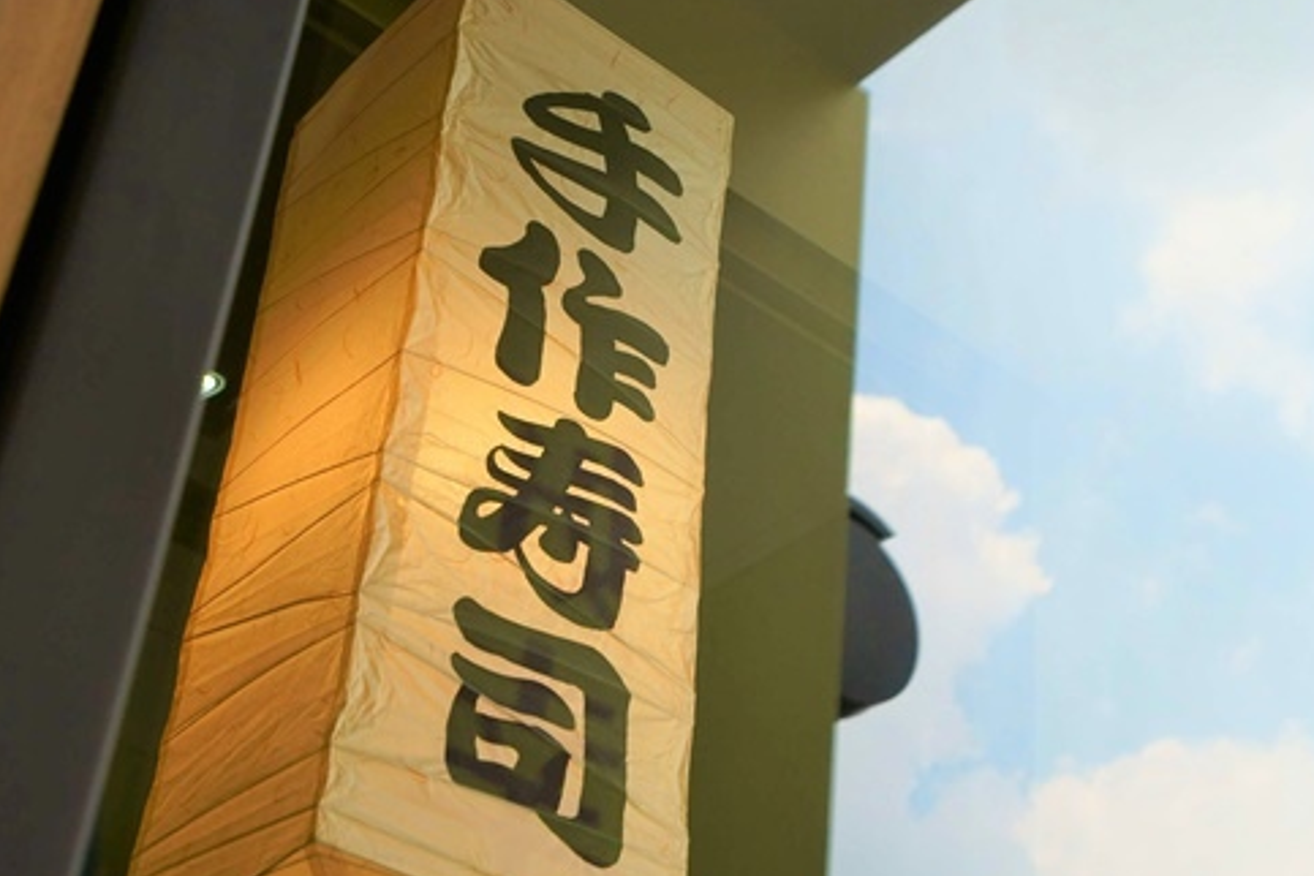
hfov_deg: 34.5
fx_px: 2117
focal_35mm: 58
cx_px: 669
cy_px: 551
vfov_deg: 23.3
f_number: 5
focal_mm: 35
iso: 1000
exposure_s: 1/1600
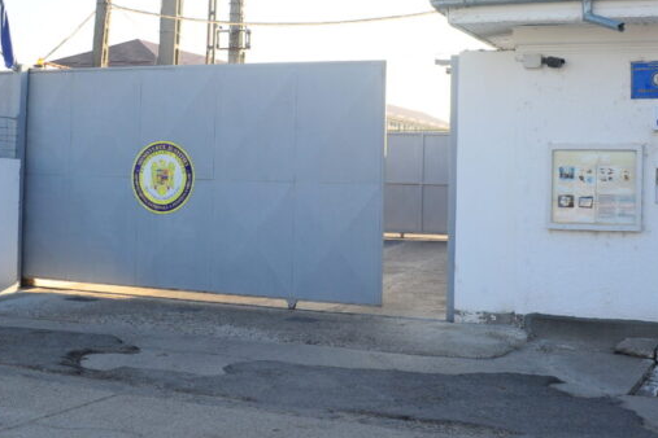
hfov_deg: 37.5
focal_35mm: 53
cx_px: 319
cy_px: 126
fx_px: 969
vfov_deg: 25.3
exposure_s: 1/320
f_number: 11
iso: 640
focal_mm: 35
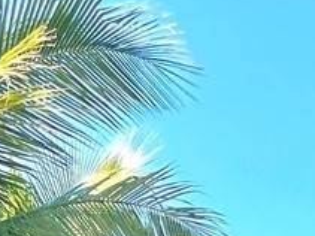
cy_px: 862
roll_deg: +1.6
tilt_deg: +0.3
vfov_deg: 6.4
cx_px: 288
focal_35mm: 197
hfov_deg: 10.0
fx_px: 1792
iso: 32
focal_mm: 4.2
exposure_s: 1/711
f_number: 1.6
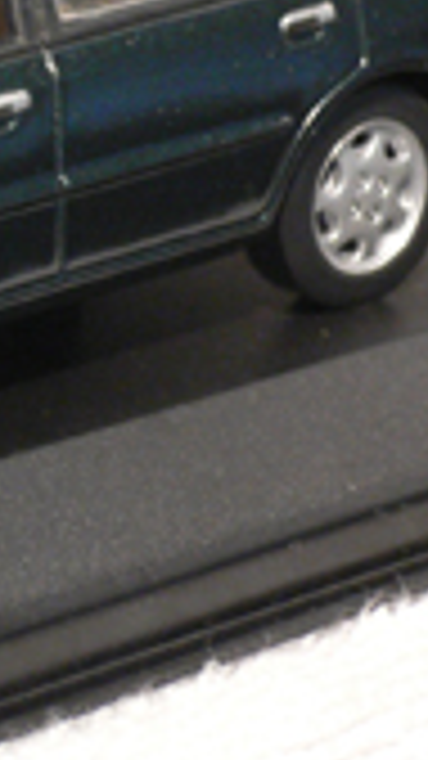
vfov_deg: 12.6
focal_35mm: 170
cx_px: -257
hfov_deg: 7.0
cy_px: 180
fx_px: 3432
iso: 200
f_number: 4
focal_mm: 11
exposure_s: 1/8
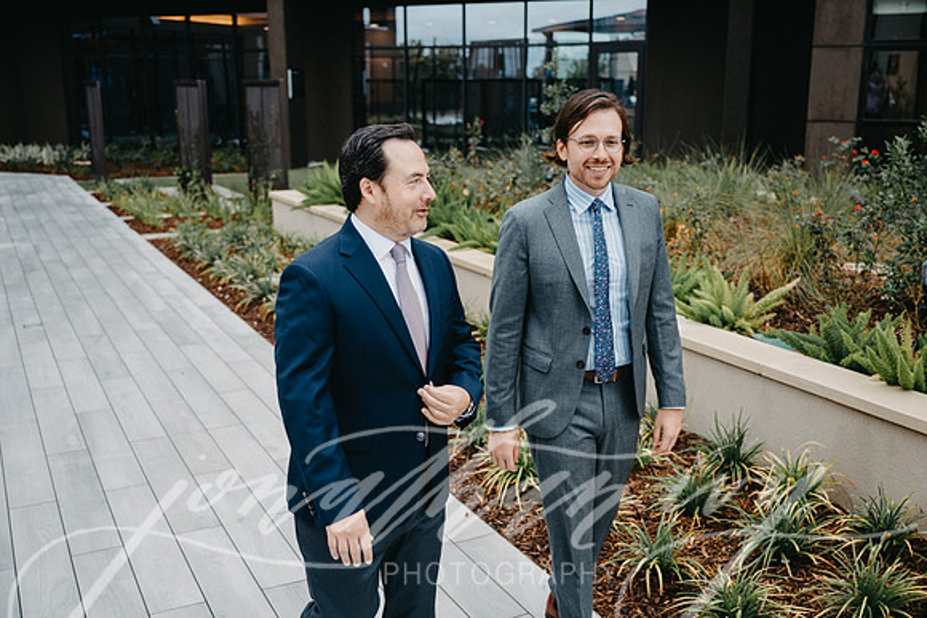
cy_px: 309
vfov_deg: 36.0
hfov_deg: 51.9
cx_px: 464
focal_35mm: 37
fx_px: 953
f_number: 2.8
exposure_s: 1/320
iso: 100
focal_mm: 37
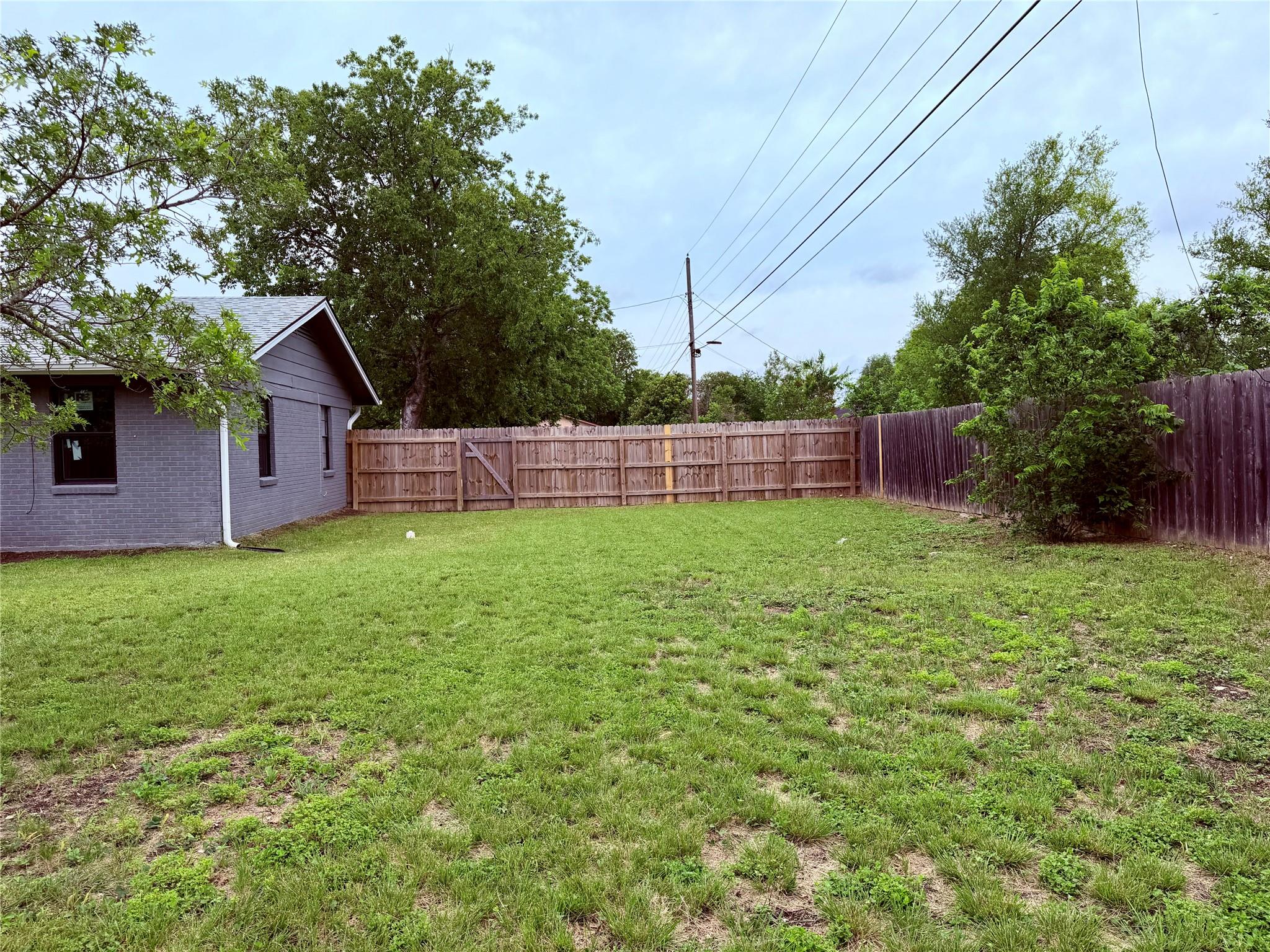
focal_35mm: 24
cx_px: 635
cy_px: 476
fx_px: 881
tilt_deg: -2.5
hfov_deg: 71.6
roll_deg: +0.9
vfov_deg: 56.8
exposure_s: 1/2801
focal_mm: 6.76
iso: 80
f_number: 1.78
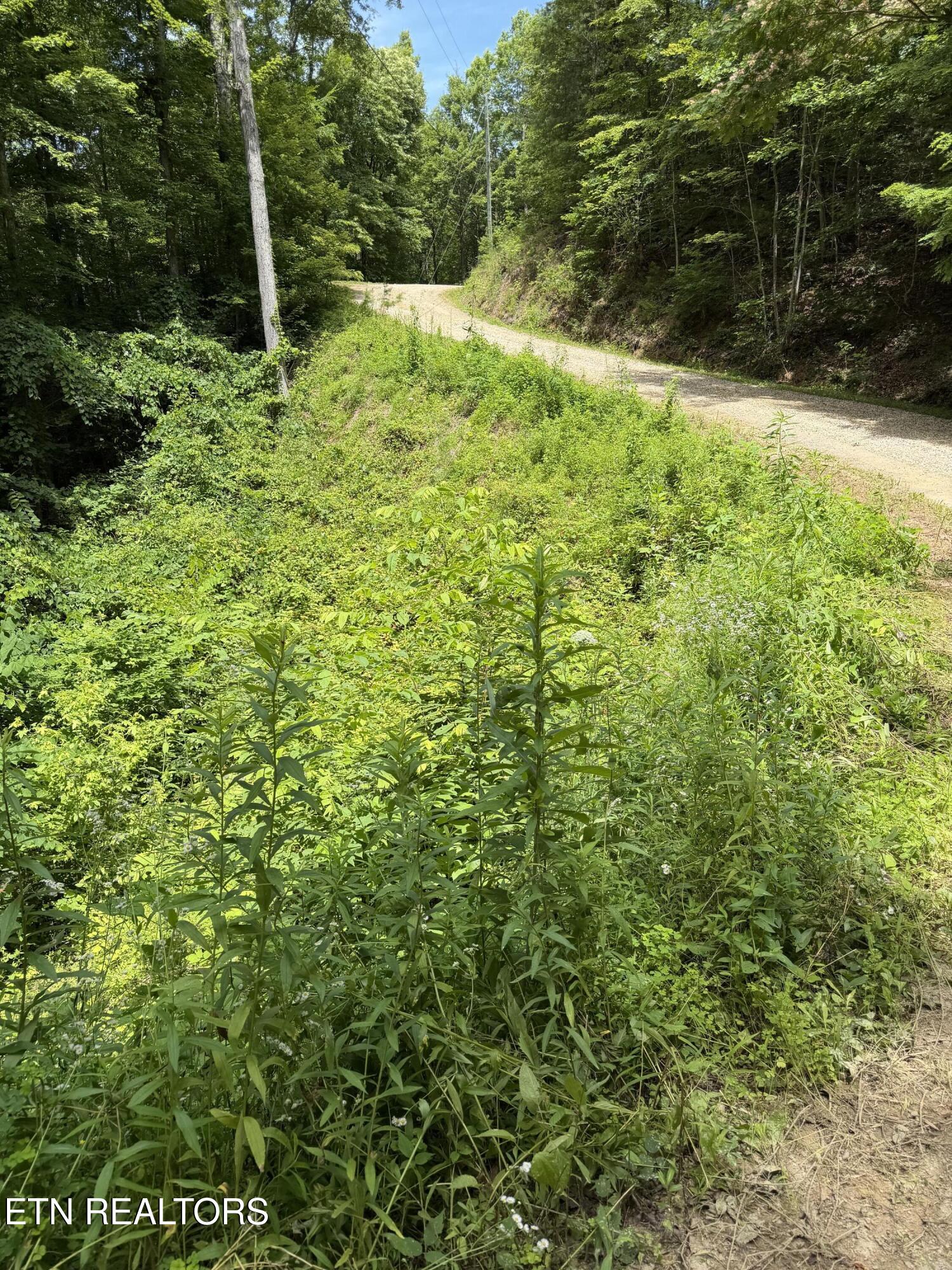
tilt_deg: -13.7
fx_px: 880
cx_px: 476
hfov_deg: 56.8
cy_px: 635
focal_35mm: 24
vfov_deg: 71.6
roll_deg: +4.4
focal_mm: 6.76
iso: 80
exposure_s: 1/1901
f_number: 1.78
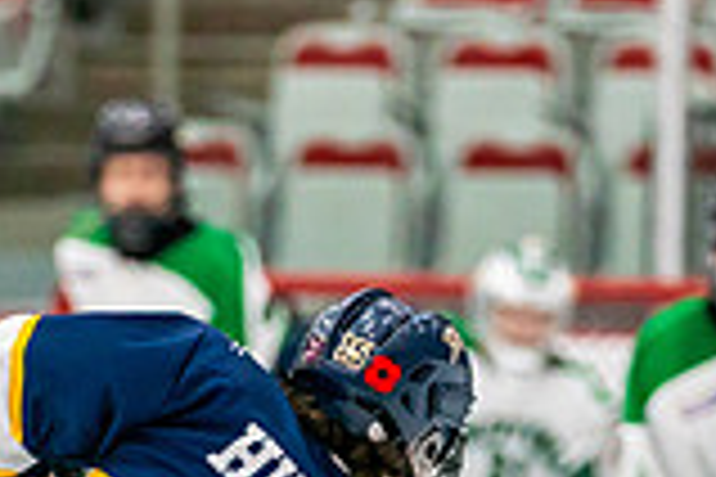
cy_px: 749
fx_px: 12310
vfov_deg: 2.2
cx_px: 315
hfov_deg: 3.3
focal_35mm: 619
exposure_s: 1/1250
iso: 3200
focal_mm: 170
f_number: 2.8
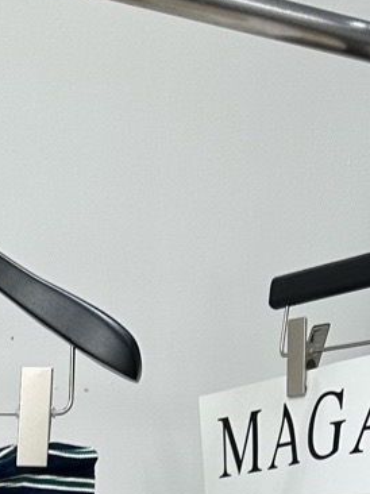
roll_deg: -2.9
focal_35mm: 112
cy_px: 1091
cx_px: -149
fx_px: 1598
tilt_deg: -14.9
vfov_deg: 13.8
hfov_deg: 12.7
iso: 64
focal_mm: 6.86
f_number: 1.78
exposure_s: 1/126
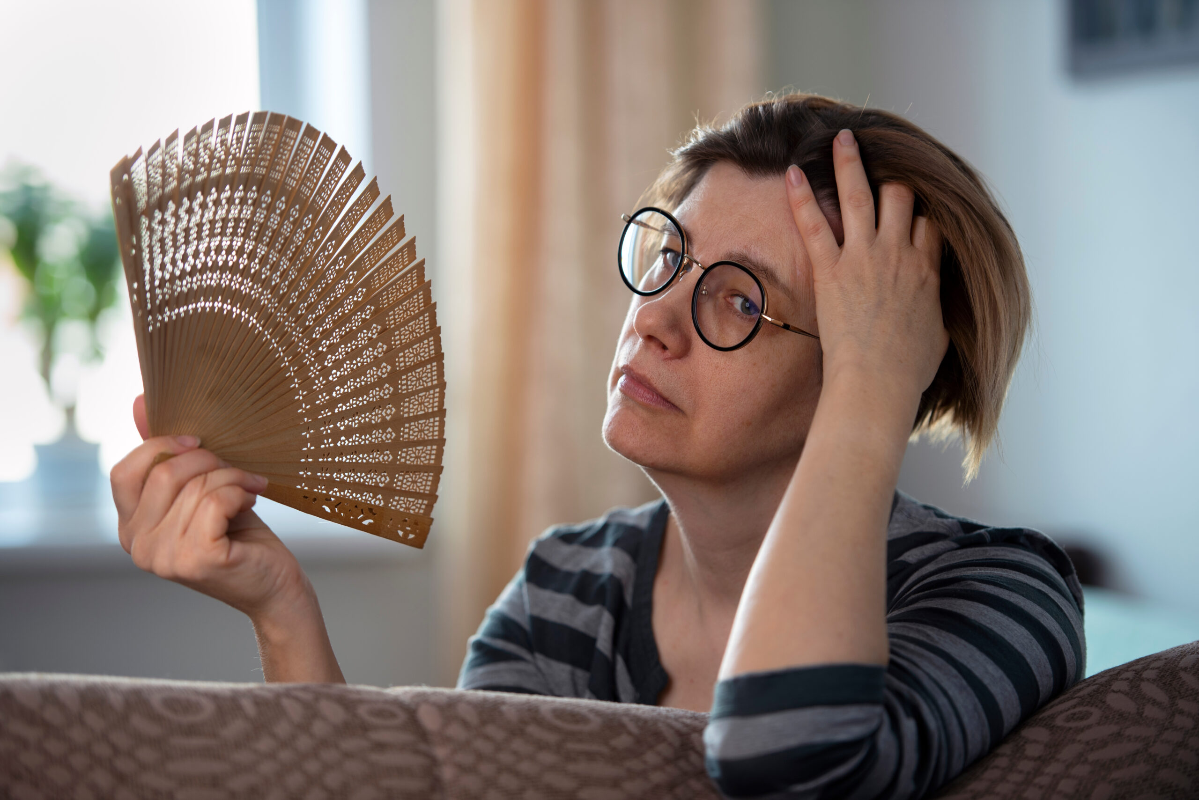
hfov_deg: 15.8
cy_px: 400
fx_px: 4331
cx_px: 600
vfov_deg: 10.6
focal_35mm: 130
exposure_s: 1/50
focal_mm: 130
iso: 180
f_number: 2.8
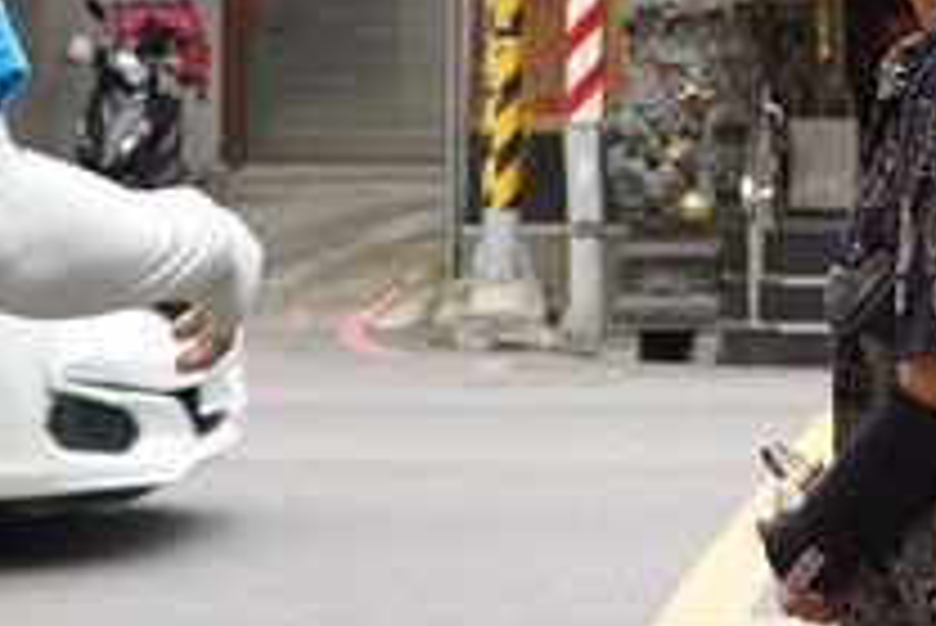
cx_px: 896
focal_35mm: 135
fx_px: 3512
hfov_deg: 15.0
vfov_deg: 9.9
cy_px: -225
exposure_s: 1/160
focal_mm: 26
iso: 200
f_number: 4
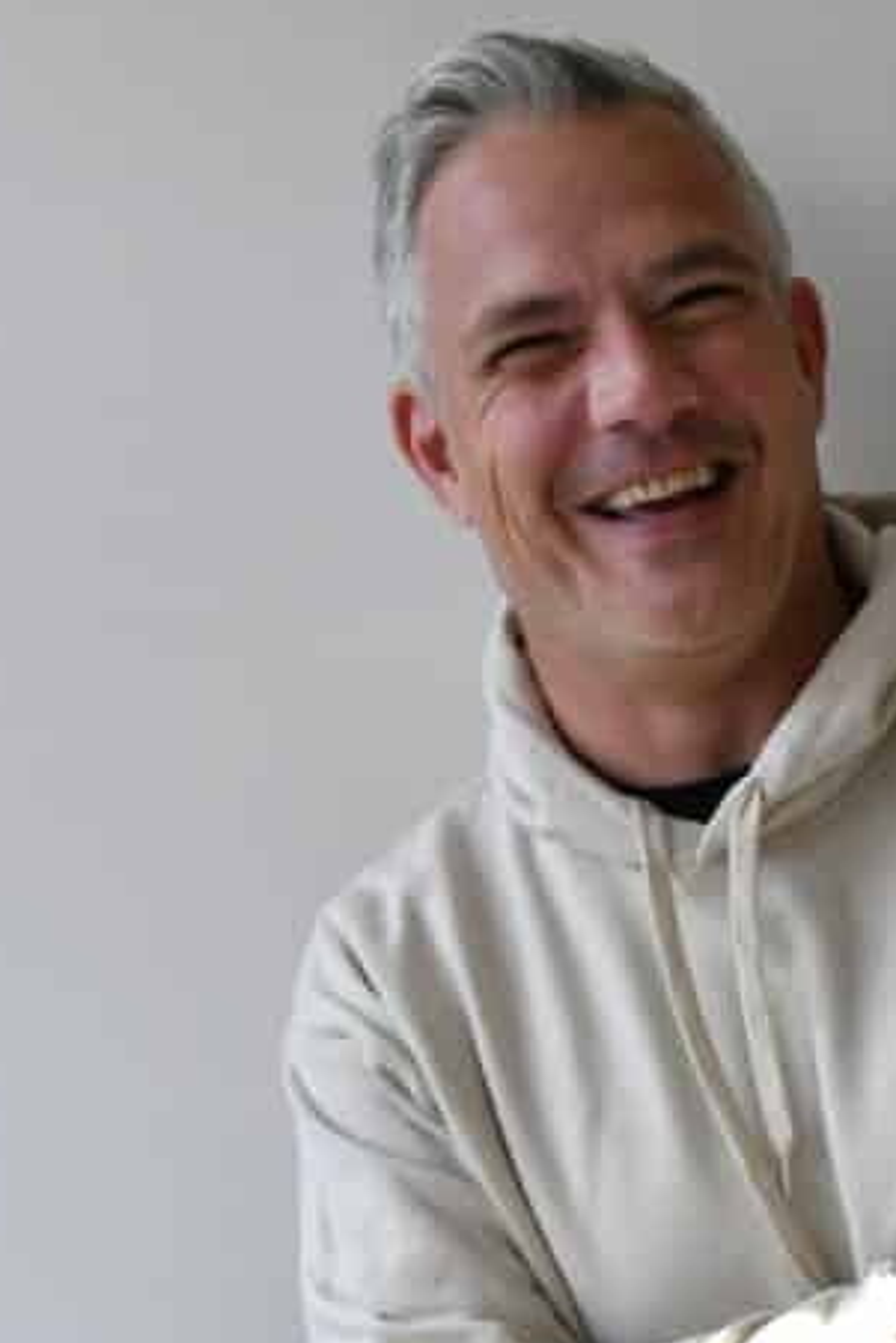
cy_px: 1456
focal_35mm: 115
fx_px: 4290
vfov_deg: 17.2
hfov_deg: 11.8
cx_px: 792
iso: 2000
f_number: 10
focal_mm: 32
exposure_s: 1/400
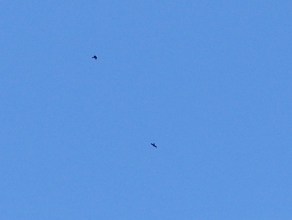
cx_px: 146
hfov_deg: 63.4
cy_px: 110
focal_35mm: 28
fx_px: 236
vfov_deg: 49.8
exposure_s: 1/400
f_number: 3.9
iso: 125
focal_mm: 5
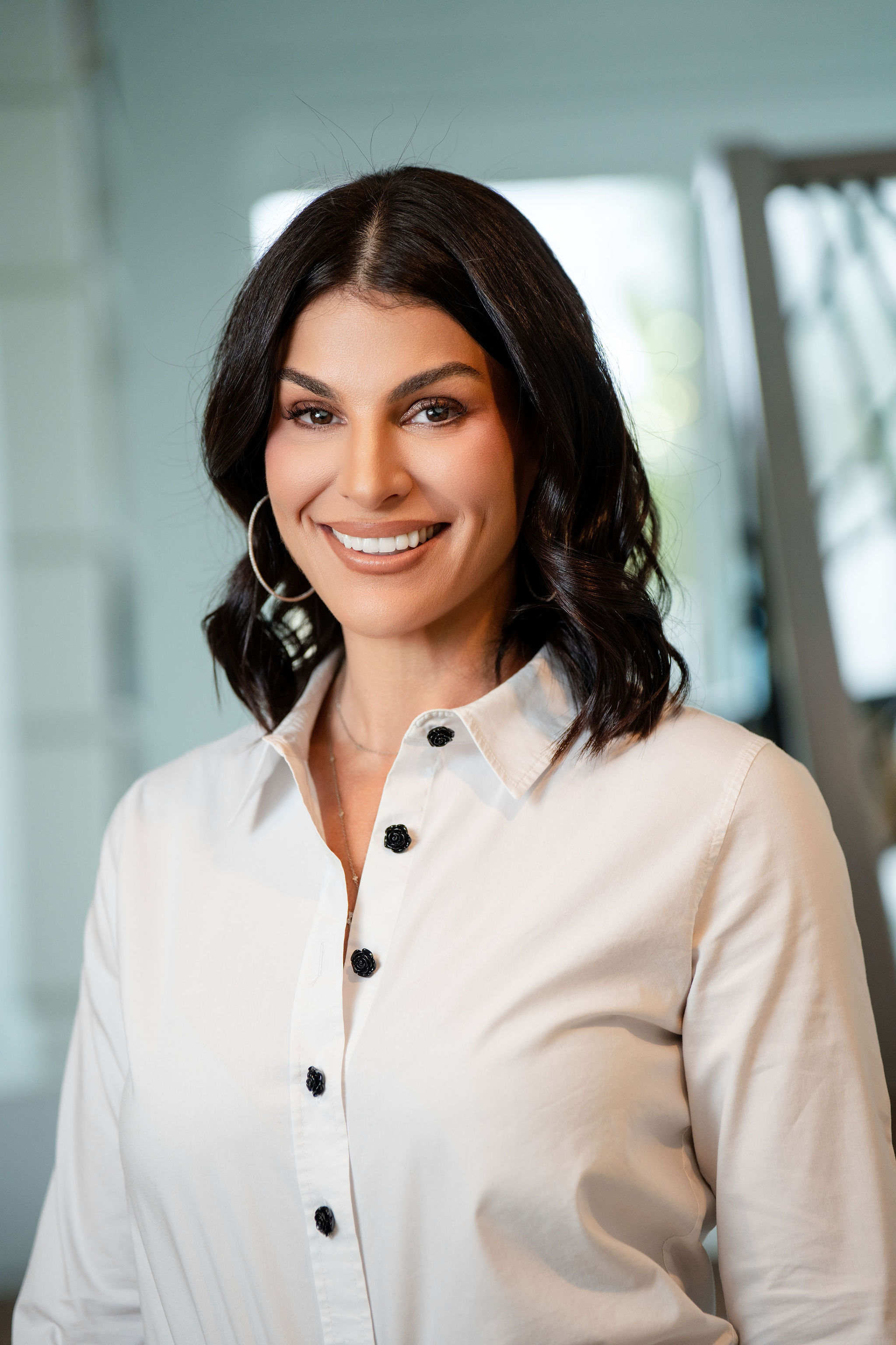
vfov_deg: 19.1
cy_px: 672
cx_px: 448
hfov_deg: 12.8
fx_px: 3994
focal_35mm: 107
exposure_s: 1/125
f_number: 2.8
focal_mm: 107
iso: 400
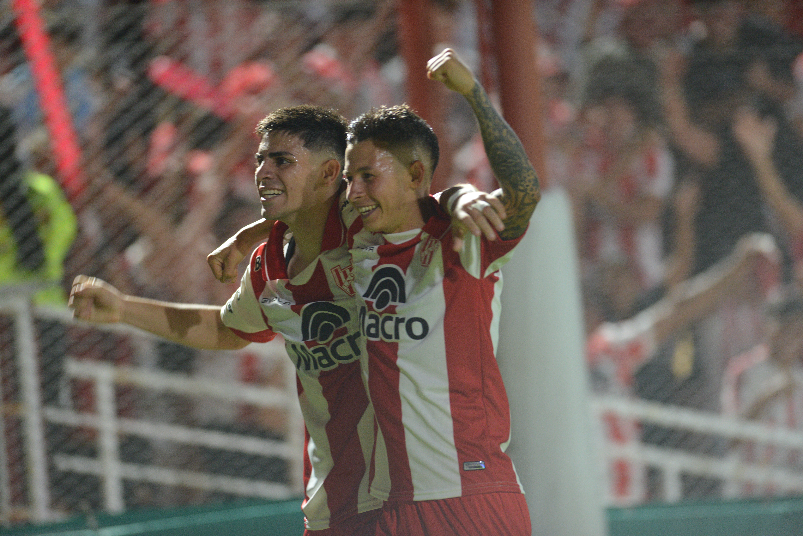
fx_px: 6693
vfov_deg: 4.6
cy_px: 268
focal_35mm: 300
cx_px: 402
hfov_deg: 6.9
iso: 2500
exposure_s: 1/250
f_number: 2.8
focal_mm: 300
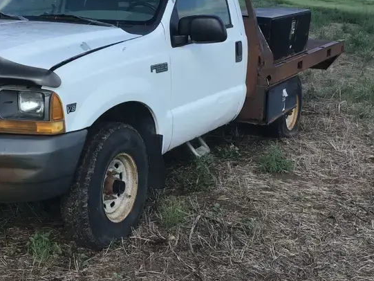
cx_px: 98
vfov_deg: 26.4
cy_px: 84
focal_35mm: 55
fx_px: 594
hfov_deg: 34.3
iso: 25
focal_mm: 3.3
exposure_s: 1/895
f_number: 2.4
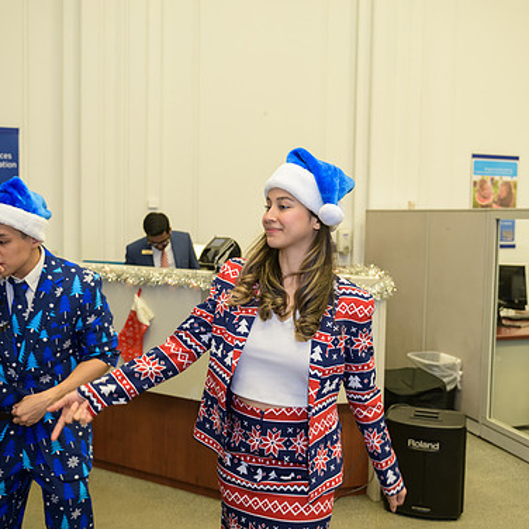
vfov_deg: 43.9
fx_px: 657
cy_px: 258
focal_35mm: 38
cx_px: 280
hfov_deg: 43.8
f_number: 3.2
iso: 1000
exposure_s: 1/125
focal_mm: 29
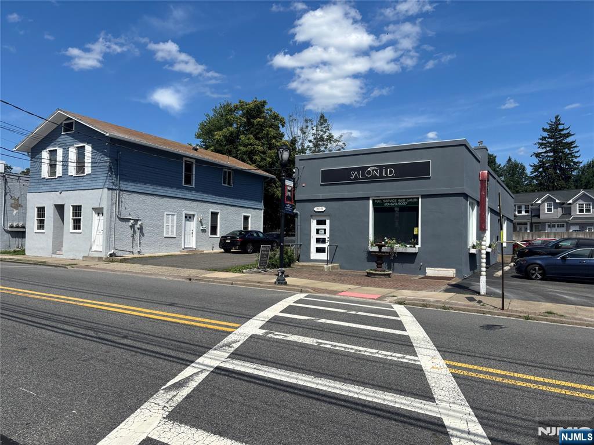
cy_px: 222
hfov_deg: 67.3
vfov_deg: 53.1
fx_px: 446
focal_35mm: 26
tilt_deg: +1.9
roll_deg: -0.7
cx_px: 297
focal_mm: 5.96
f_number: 1.6
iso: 50
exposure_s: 1/3937
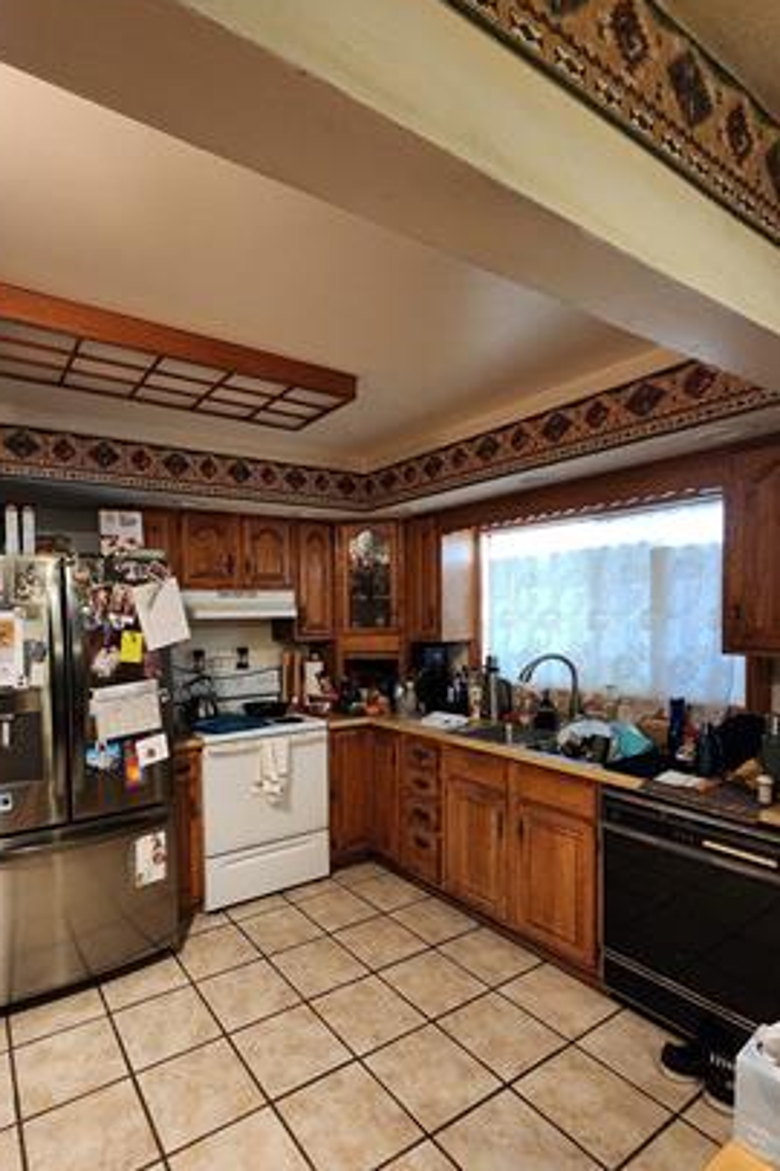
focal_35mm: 16
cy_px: 619
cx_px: 293
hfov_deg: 72.5
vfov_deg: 96.6
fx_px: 520
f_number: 2.2
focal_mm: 2.2
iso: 640
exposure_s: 1/24
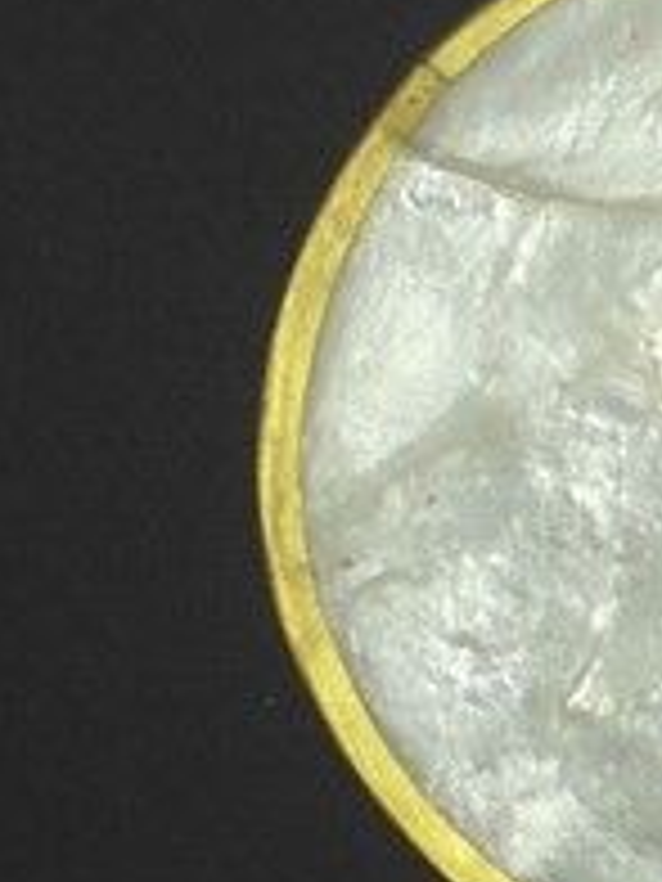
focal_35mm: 197
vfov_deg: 9.7
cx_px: 1403
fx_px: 5023
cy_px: -490
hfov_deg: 7.2
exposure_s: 1/125
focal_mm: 7.8
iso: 100
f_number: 4.5
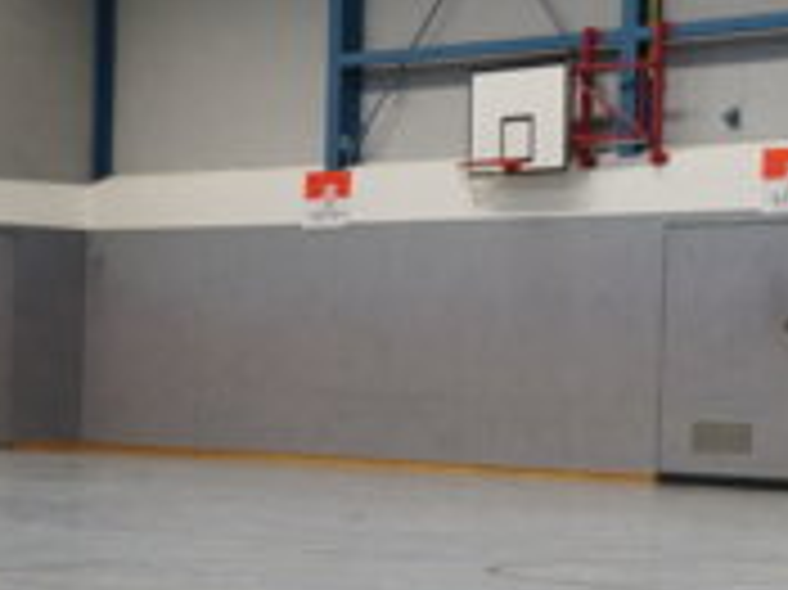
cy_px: 446
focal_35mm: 181
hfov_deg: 10.8
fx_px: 4120
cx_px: 878
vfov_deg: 8.2
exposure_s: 1/100
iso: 2000
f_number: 7.1
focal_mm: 55
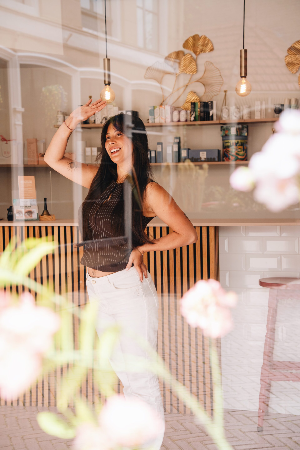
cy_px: 225
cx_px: 150
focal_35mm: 67
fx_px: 842
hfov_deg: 20.2
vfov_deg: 29.9
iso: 400
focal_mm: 67.4
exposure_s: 1/320
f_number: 5
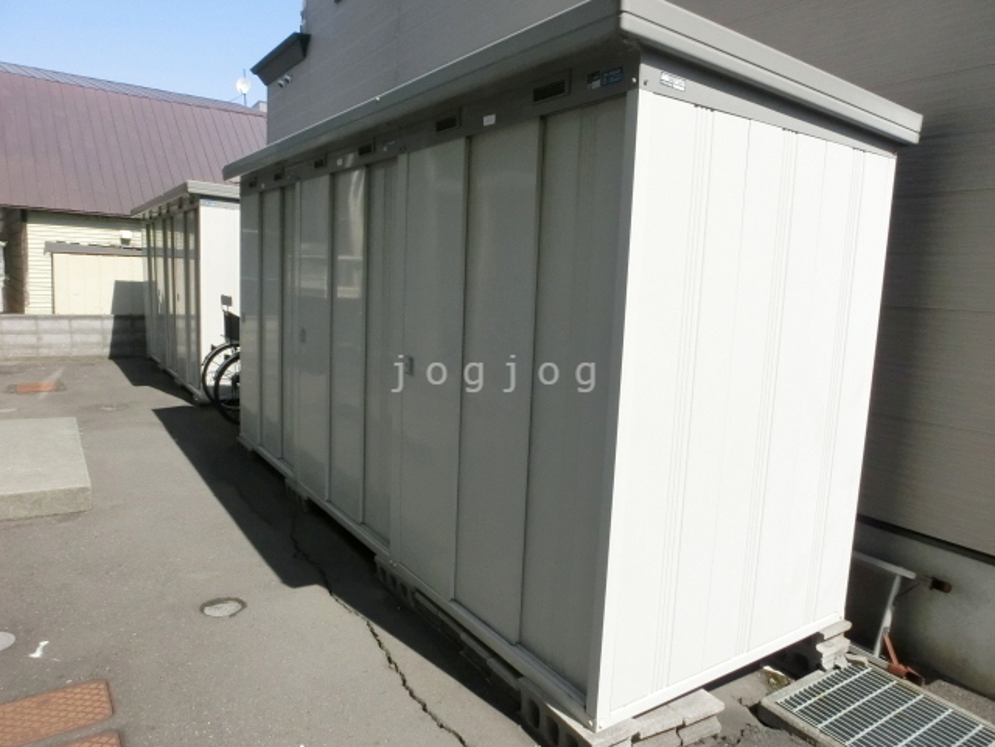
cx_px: 498
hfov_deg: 71.6
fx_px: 690
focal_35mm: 24
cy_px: 374
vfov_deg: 56.8
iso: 500
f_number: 7.9
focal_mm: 4.24
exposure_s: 1/1000
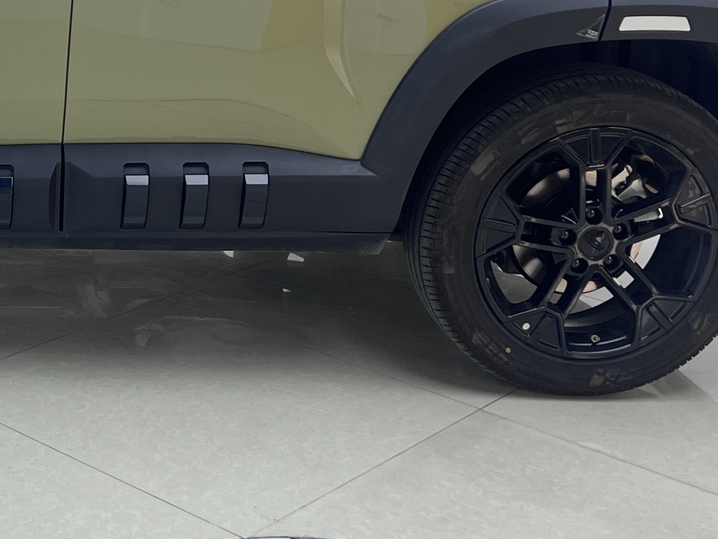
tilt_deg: -14.9
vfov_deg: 18.2
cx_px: -52
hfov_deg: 23.1
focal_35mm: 80
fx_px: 1660
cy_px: 60
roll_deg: -1.7
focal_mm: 5.7
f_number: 1.5
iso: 50
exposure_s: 1/162
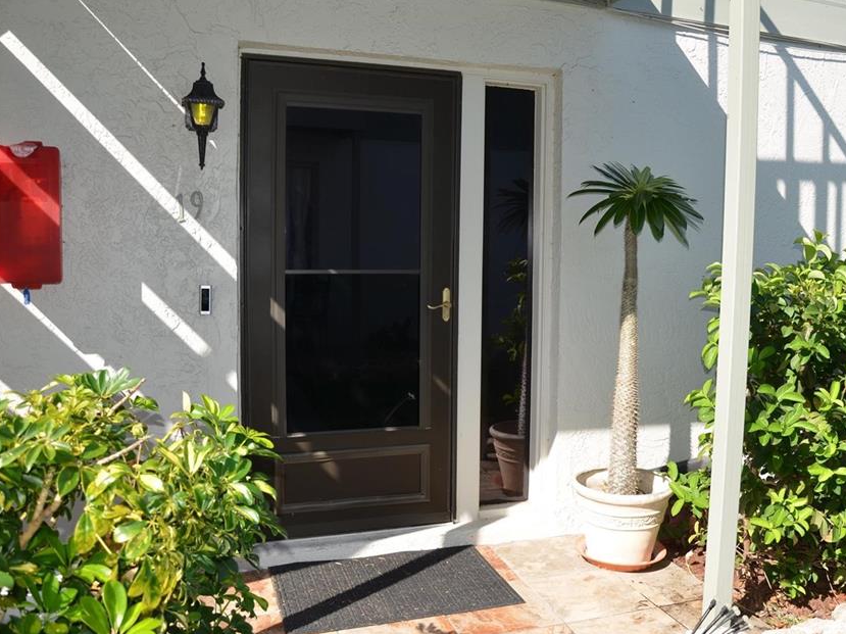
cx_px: 499
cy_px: 295
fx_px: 782
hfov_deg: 56.5
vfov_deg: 44.1
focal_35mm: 32
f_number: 5.6
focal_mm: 18
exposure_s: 1/250
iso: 100
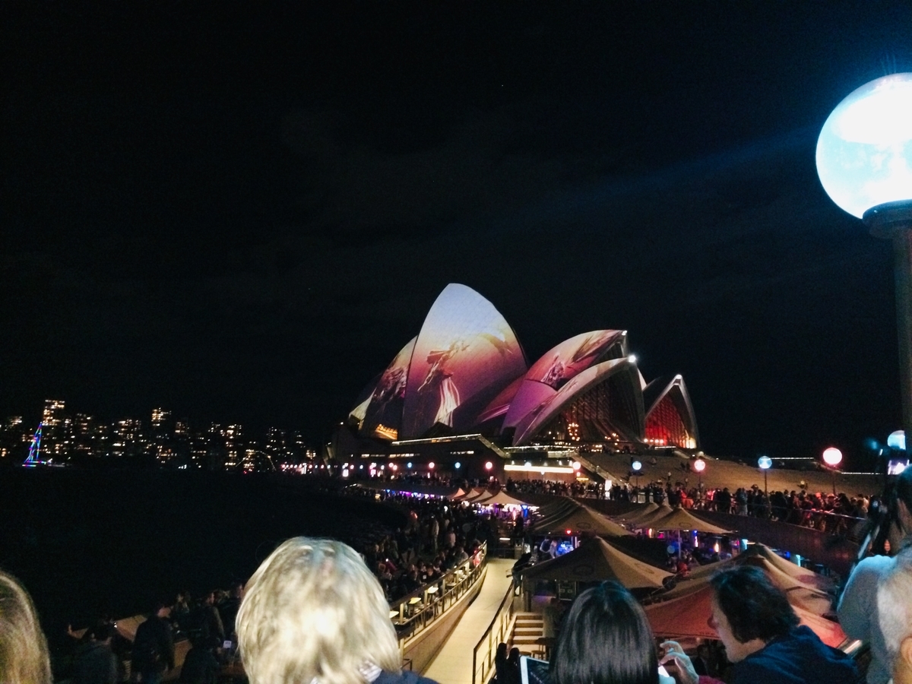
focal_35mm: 29
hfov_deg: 61.7
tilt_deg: +11.2
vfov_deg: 48.2
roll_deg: -1.9
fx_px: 764
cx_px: 456
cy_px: 342
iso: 800
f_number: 2.2
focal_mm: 4.15
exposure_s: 1/17
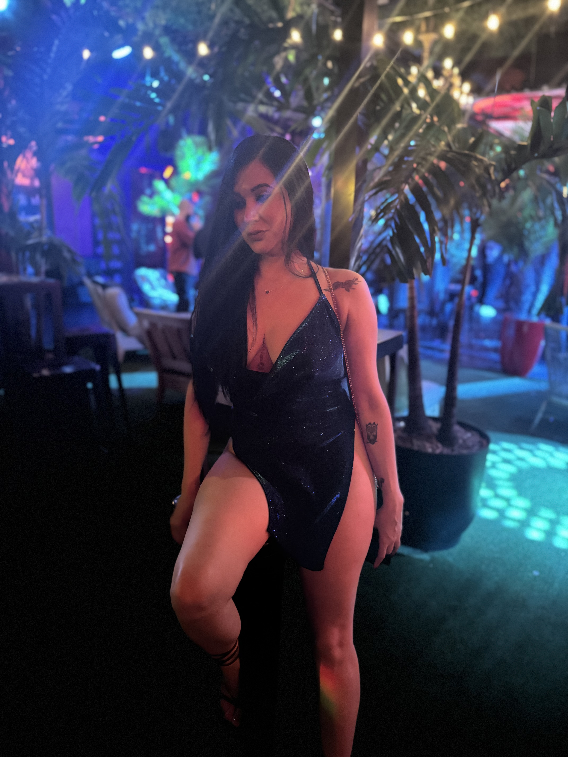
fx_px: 525
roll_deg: -1.3
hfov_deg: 56.8
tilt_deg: -16.1
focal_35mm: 24
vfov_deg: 71.6
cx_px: 284
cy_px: 378
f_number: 1.78
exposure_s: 1/15
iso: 2500
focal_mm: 6.76
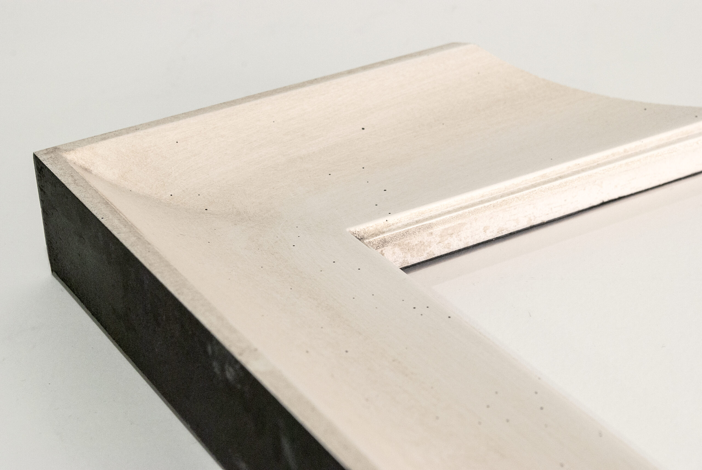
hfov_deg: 24.6
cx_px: 351
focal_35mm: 82
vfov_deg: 16.6
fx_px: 1611
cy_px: 235
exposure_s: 1/15
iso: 400
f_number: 11
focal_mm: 55
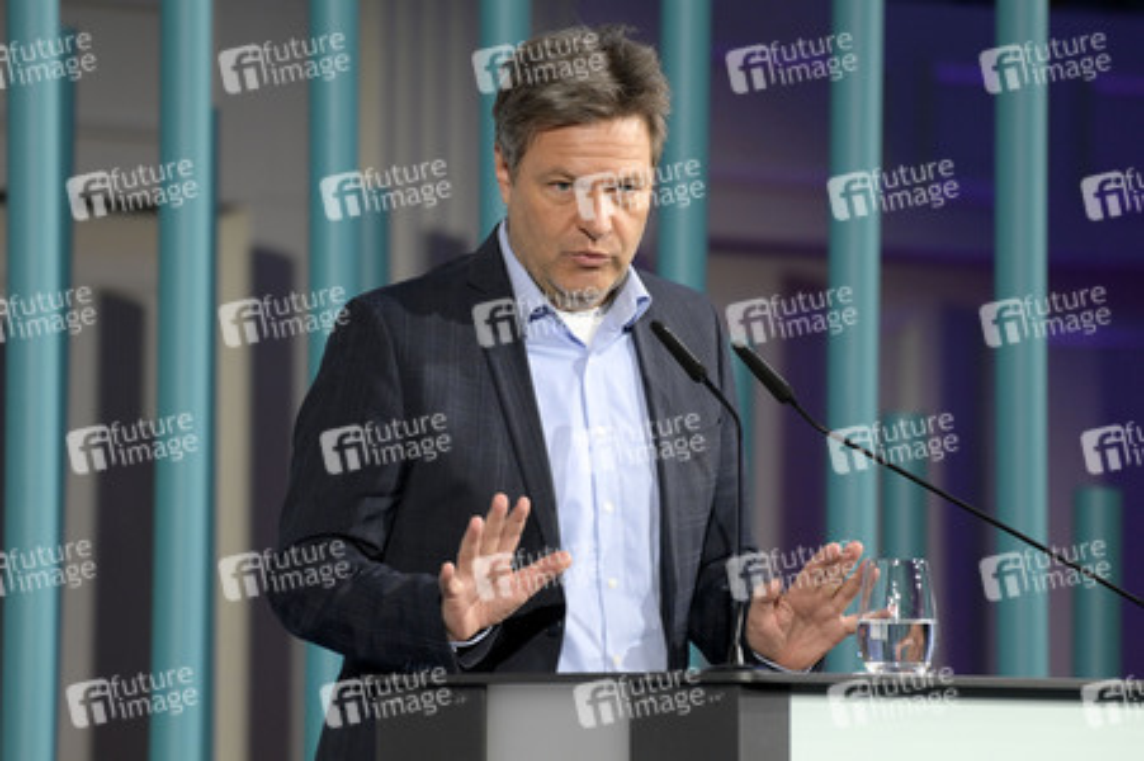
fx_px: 14289
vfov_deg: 3.1
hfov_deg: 4.6
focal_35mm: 450
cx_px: 572
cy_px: 380
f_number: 5.6
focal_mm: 450
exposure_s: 1/500
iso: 4000
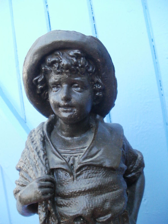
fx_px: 233
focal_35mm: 36
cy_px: 112
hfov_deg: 39.7
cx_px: 84
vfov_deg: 51.4
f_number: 3.5
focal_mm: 6.3
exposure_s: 1/80
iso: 400
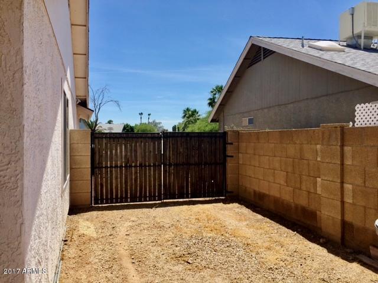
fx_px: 317
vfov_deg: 48.2
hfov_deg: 61.7
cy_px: 142
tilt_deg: -1.2
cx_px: 189
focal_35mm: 29
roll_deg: -0.1
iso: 32
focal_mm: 4.15
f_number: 2.2
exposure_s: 1/1980
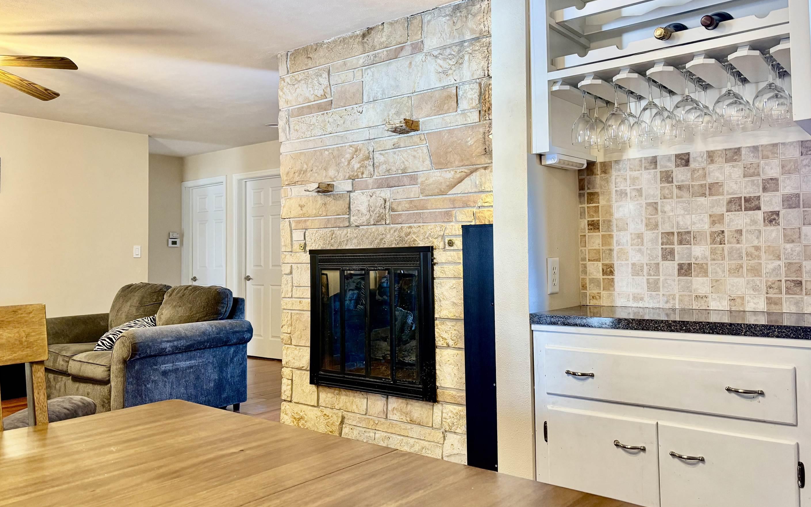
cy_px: 233
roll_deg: +0.6
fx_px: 663
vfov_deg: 41.8
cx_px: 414
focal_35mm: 30
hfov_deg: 62.9
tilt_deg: +2.6
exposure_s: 1/60
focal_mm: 5.96
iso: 200
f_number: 1.6
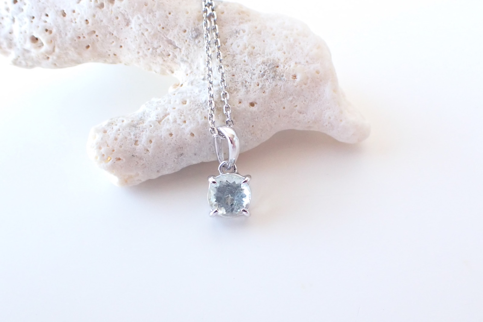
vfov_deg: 41.1
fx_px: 429
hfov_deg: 58.7
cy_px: 172
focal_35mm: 32
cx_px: 236
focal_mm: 5.4
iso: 640
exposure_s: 1/125
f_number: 3.2
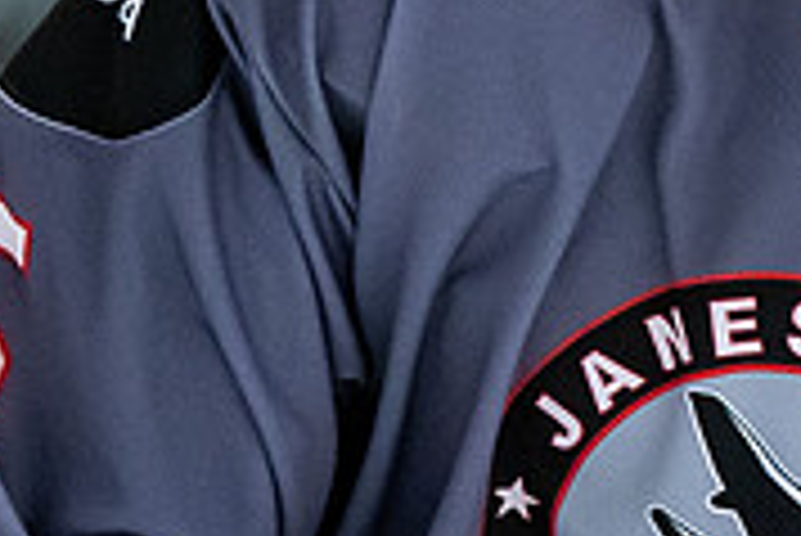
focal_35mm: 1491
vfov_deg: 0.9
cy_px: -483
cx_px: 1095
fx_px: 33201
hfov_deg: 1.4
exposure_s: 1/800
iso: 2000
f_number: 3.5
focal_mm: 200
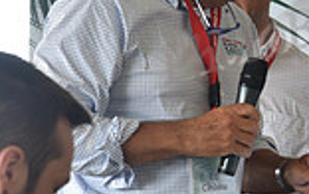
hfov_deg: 7.7
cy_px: 108
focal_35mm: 265
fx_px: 2235
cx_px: 545
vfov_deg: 5.0
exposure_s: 1/160
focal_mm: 70
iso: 800
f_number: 5
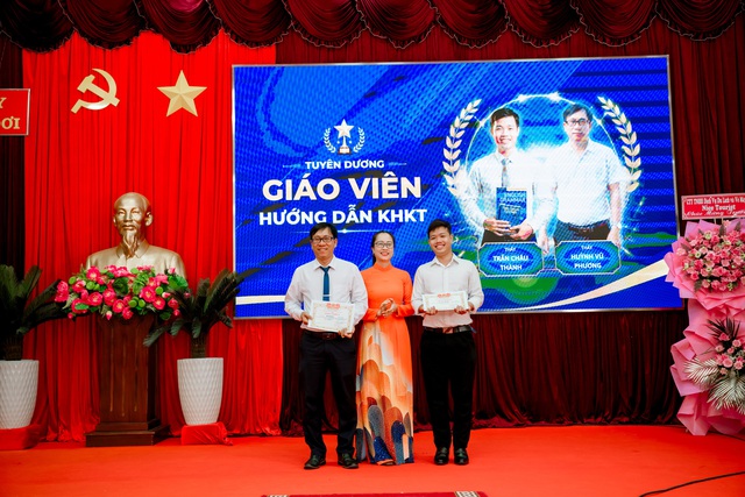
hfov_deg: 49.5
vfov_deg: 34.2
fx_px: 807
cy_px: 248
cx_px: 372
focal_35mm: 39
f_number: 4
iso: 800
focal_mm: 39
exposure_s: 1/100
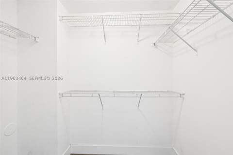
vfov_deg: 73.5
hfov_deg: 96.8
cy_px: 78
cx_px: 116
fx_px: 103
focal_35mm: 16
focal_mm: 16
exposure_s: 1/15
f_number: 8
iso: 400
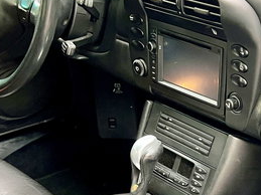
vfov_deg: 18.8
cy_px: 170
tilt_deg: -28.7
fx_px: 580
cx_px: 234
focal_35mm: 77
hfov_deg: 24.6
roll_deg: -0.2
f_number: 1.5
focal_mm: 5.7
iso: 200
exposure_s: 1/60
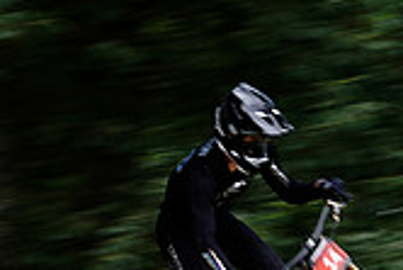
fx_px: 2734
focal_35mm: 244
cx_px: 294
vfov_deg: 5.6
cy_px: 349
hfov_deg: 8.4
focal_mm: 70
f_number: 5.6
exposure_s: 1/60
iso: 50
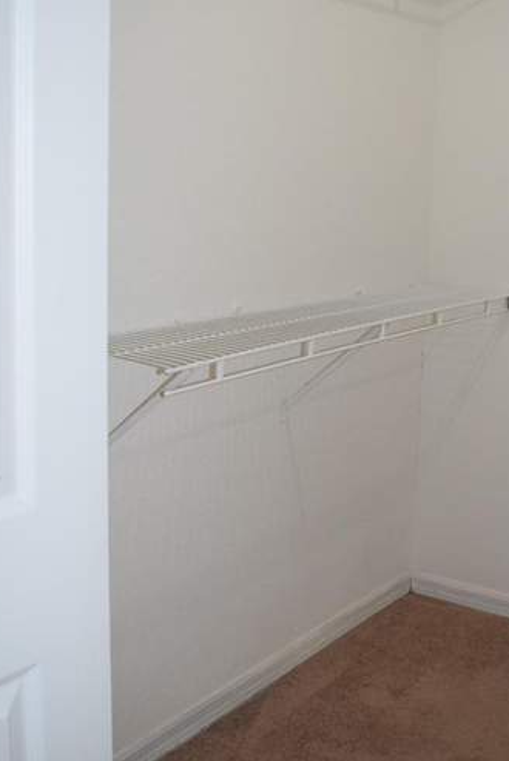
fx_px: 1016
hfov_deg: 27.9
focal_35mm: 48
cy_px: 330
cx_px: 347
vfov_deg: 41.0
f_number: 5
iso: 800
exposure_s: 1/100
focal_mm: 22
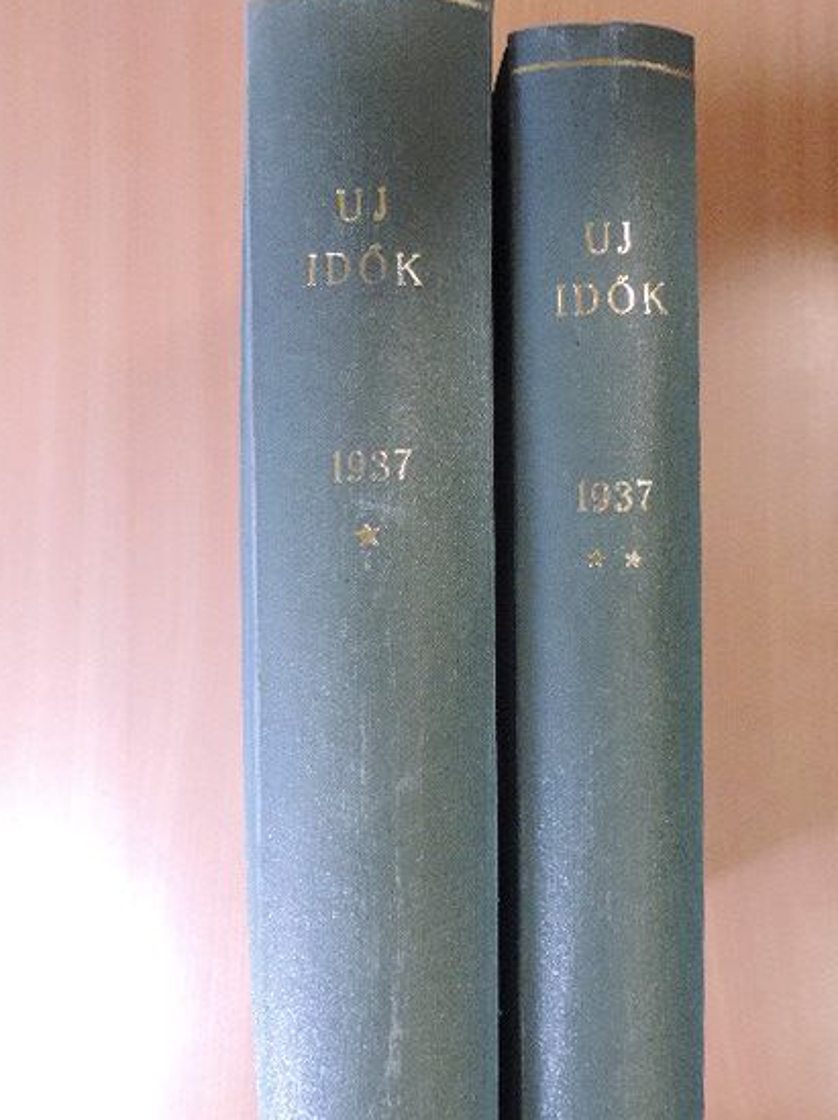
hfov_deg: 40.6
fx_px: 1131
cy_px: 600
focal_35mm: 35
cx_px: 479
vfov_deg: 52.6
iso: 1600
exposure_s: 1/100
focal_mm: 5.3
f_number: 3.1
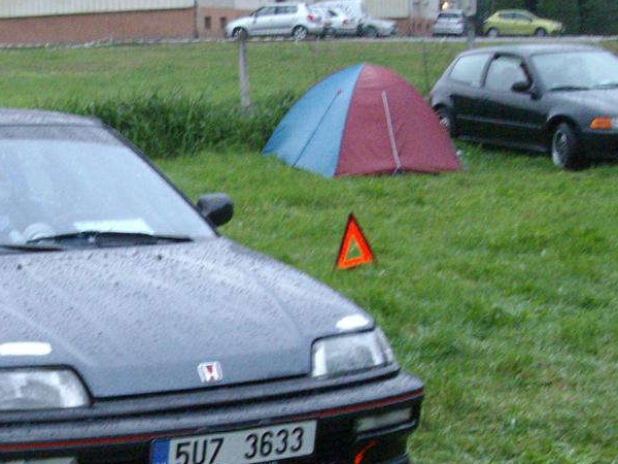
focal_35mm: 72
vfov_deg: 20.3
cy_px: 339
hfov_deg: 26.2
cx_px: 76
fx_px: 1285
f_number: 2.7
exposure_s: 1/8
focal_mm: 6
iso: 320
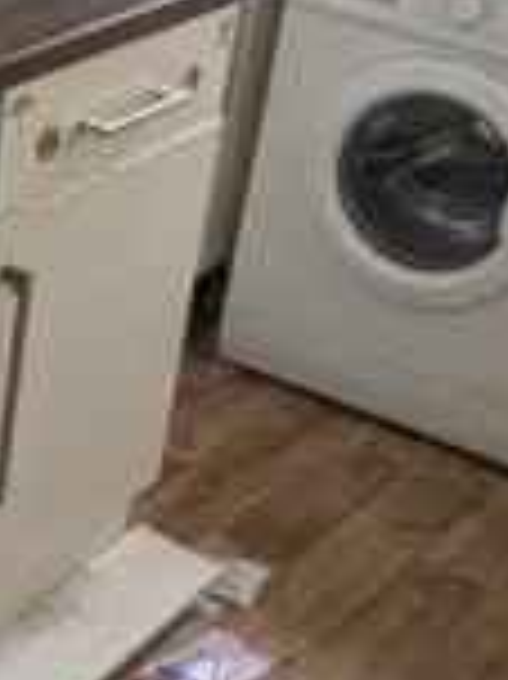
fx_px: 1724
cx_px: -90
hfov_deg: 16.1
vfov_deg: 22.2
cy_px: 230
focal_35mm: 88
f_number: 2.2
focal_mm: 1.54
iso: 43
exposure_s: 1/75
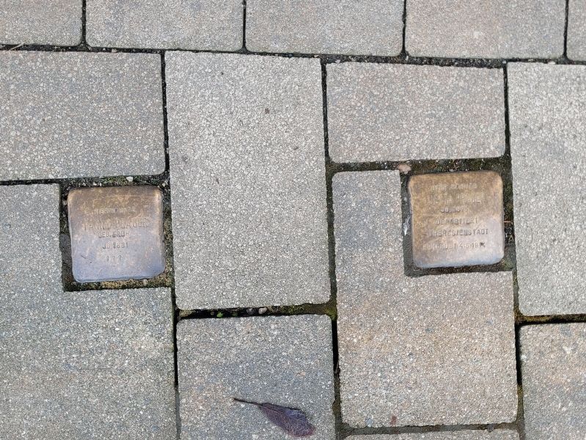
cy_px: 220
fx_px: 440
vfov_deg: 53.1
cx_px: 293
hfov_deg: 67.3
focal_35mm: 26
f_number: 1.8
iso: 50
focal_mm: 5.4
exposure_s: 1/120
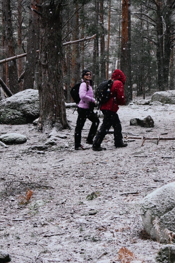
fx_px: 602
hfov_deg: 16.5
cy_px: 132
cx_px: 88
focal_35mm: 82
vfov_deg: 24.6
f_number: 5.6
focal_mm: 55
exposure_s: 1/400
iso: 3200
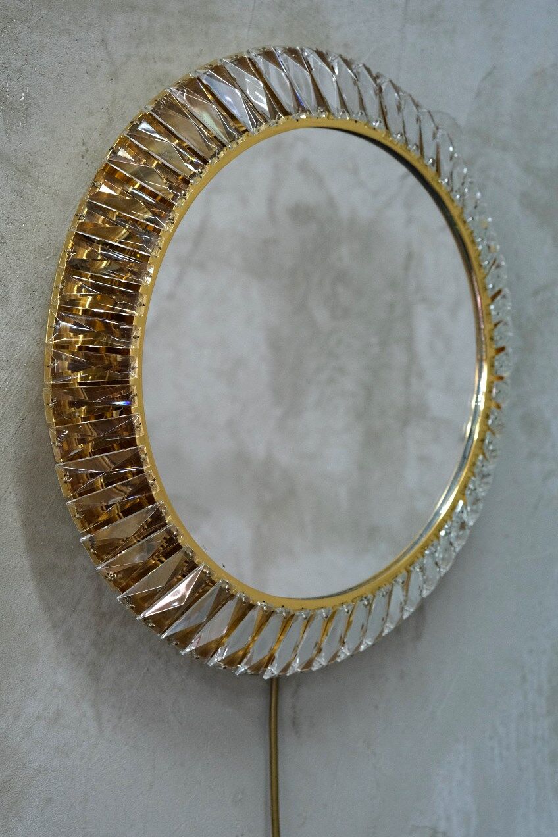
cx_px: 279
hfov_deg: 19.5
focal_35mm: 70
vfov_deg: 28.8
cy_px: 418
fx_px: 1627
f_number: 4
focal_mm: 46.6
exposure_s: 1/70
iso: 2500
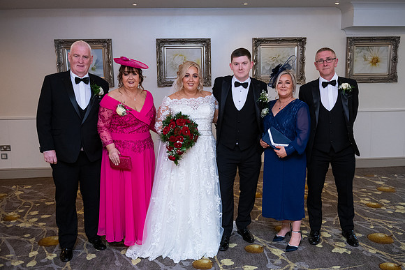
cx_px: 217
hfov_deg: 54.9
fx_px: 390
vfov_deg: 38.2
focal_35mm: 35
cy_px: 126
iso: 1000
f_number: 3.5
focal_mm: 32
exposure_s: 1/160
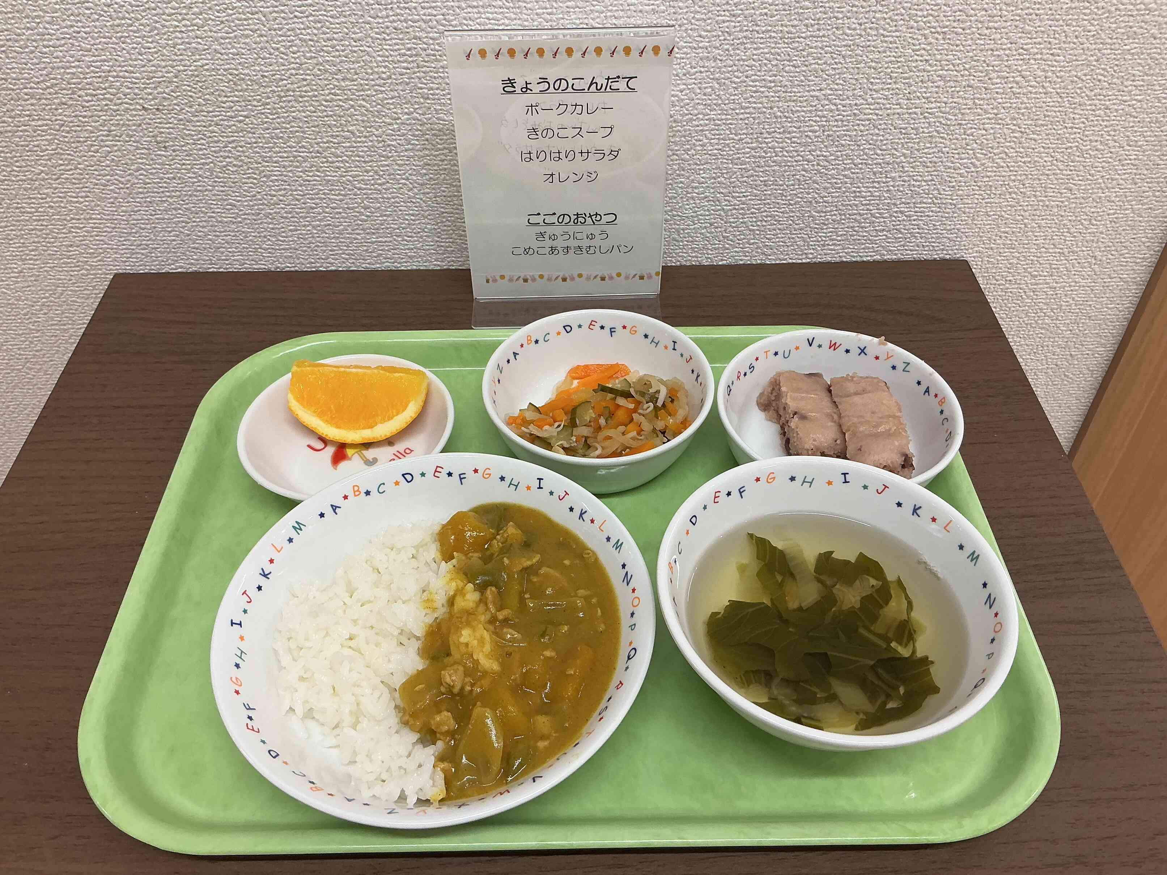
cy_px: 438
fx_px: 978
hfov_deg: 61.7
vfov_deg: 48.2
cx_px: 584
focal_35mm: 29
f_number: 1.8
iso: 50
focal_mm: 3
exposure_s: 1/60
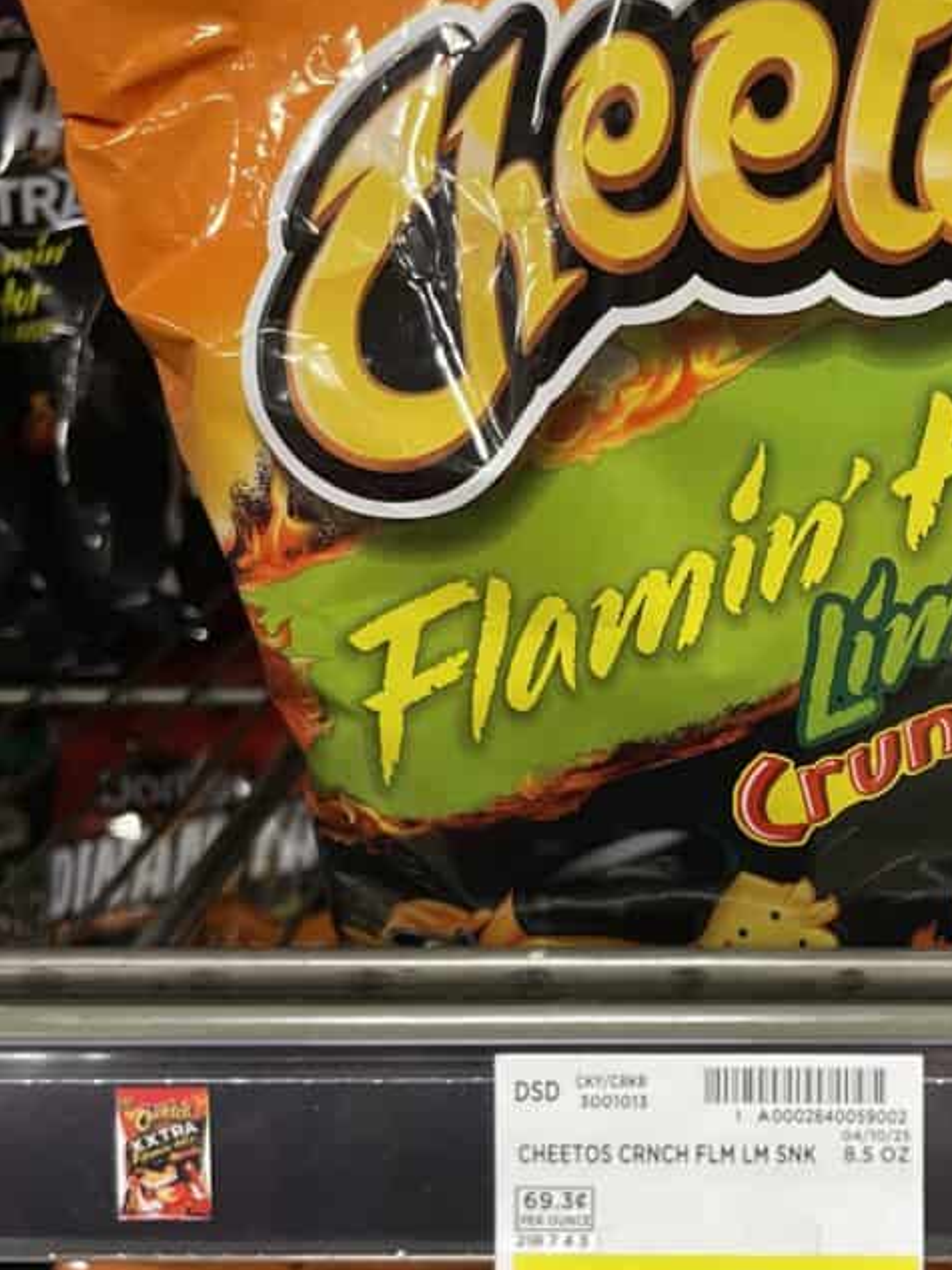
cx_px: 768
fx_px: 1541
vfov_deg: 44.5
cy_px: 791
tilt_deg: -27.7
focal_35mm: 42
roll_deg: +0.3
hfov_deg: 33.3
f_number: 1.6
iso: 160
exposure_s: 1/60
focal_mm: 4.2
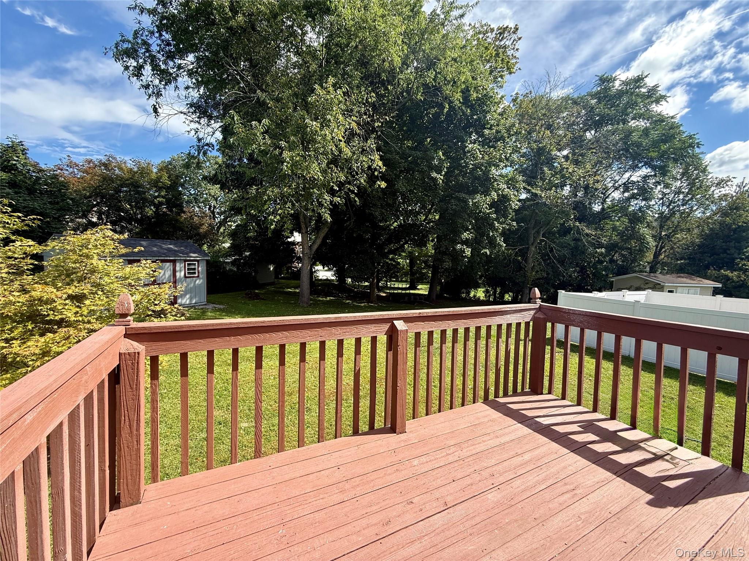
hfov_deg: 102.1
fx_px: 303
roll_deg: -2.0
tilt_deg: -4.7
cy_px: 280
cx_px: 374
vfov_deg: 85.7
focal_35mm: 14
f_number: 2.2
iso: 50
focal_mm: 2.22
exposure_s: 1/490
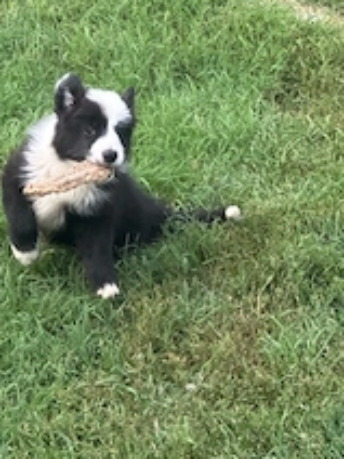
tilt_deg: -21.0
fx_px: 1921
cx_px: 71
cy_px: 245
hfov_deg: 10.2
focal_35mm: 145
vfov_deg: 13.6
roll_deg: -0.3
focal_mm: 9
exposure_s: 1/121
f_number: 2.8
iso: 64
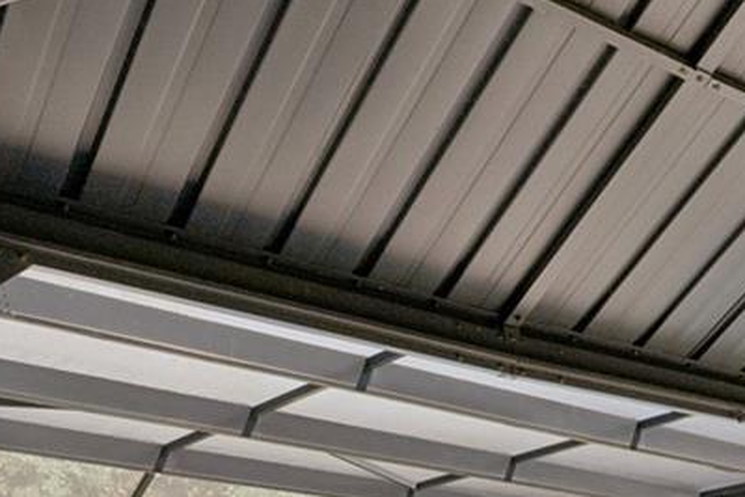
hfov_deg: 29.2
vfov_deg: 19.6
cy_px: 720
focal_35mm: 61
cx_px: 844
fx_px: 1267
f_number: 11
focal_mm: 15.3
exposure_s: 1/100
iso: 100
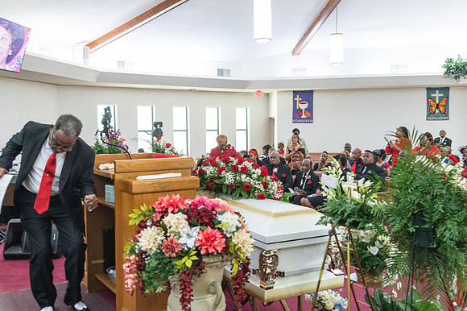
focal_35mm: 37
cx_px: 244
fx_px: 485
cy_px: 148
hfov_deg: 51.4
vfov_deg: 35.5
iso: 1600
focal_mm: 35
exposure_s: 1/100
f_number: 4
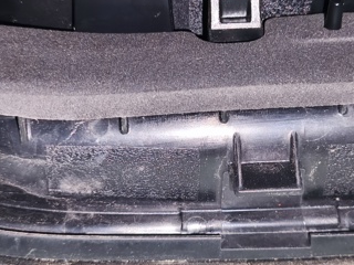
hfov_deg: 27.5
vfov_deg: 21.0
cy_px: 130
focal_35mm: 70
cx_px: 257
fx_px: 716
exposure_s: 1/50
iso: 500
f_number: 1.7
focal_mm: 5.35
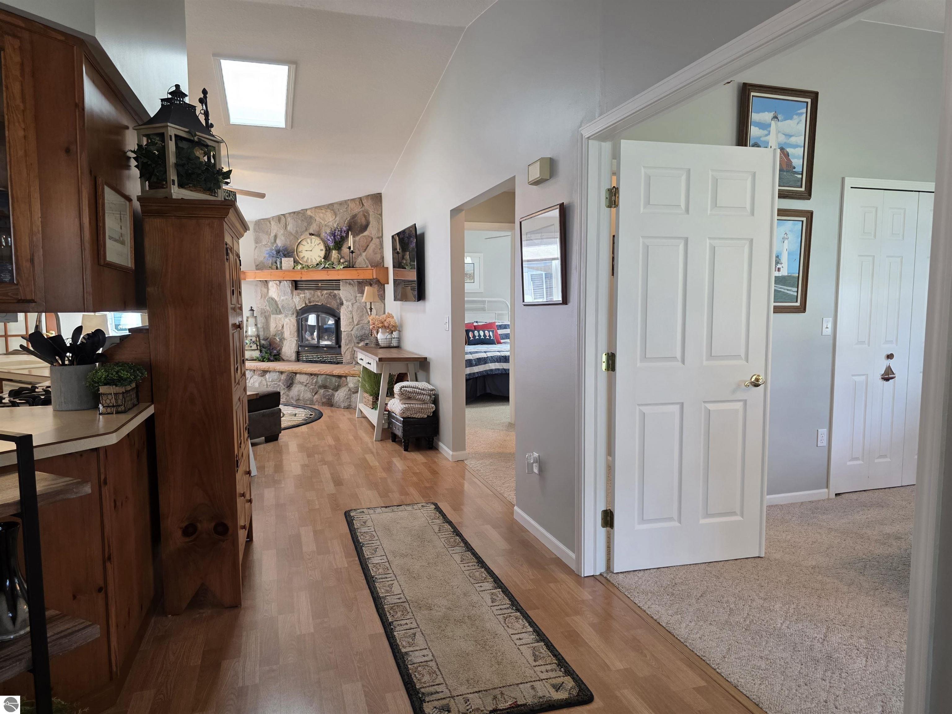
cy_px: 357
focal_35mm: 23
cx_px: 476
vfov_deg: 58.9
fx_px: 632
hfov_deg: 73.9
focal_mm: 6.3
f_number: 1.7
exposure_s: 1/120
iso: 160
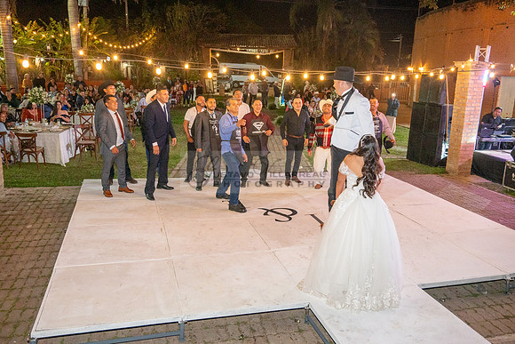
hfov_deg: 65.5
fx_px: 401
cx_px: 258
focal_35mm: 28
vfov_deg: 46.4
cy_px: 172
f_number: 5
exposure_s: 1/80
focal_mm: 28
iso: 2500
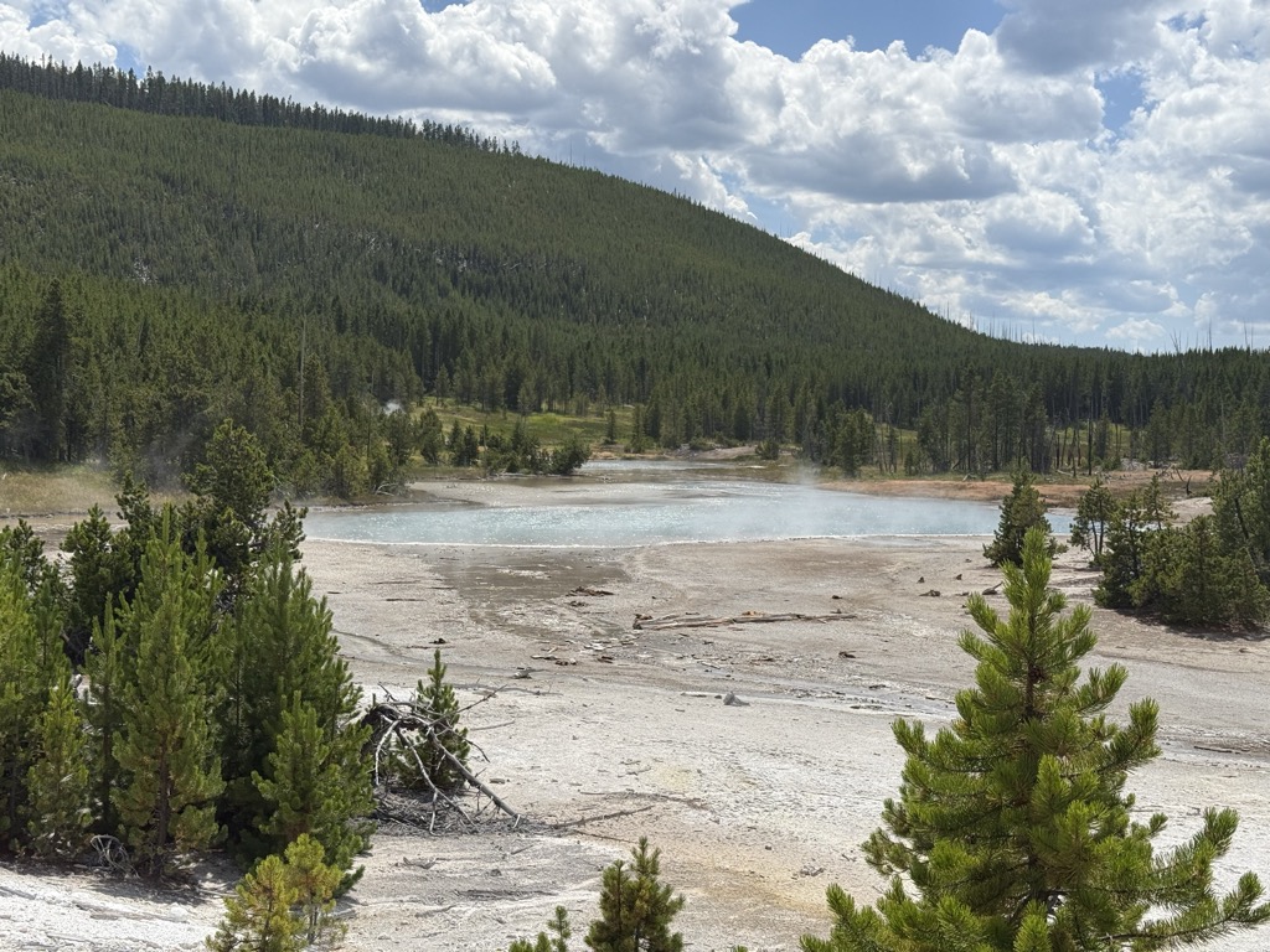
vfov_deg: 30.3
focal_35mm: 48
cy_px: 476
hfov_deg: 39.7
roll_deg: -1.5
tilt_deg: -1.7
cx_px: 635
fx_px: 1761
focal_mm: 6.76
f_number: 1.78
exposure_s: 1/8772
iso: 80
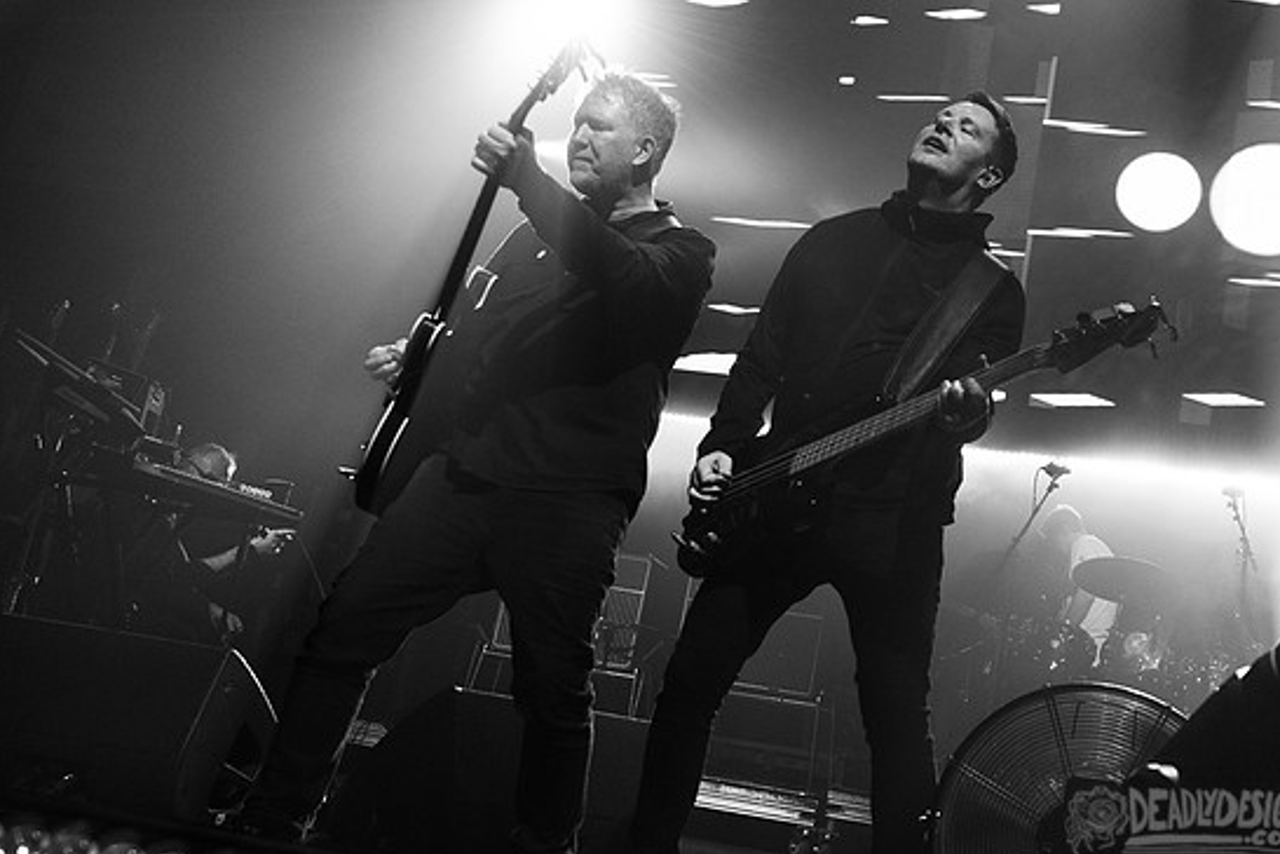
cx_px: 845
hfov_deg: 41.4
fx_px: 1671
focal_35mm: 47
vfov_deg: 28.5
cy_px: 323
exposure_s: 1/320
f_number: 3.2
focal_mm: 24
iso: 2000
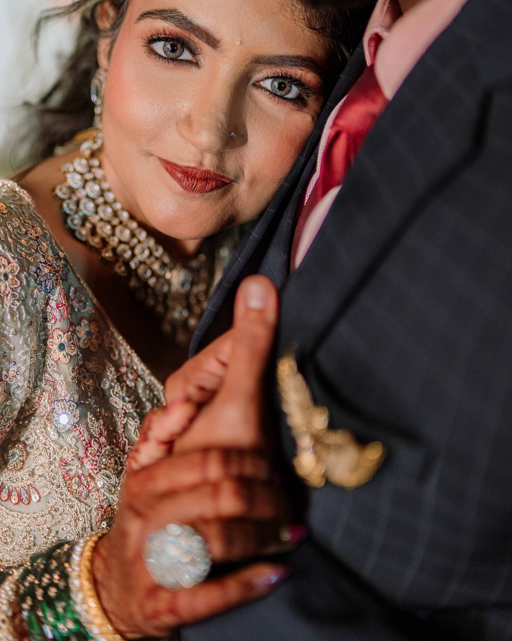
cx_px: 240
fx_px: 890
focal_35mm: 47
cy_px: 236
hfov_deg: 32.1
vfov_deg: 39.3
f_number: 1.4
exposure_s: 1/400
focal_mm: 35
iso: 640
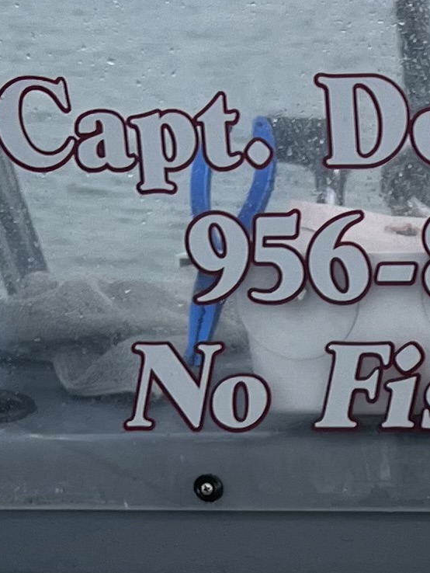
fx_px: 2351
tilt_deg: -24.4
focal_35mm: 142
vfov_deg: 12.7
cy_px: 1026
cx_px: 770
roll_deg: -0.7
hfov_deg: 9.9
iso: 50
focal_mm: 5.7
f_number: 1.5
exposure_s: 1/1972
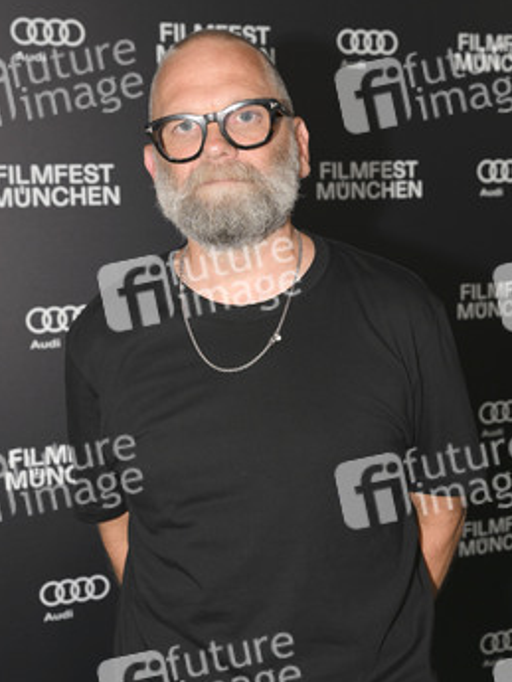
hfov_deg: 29.7
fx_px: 966
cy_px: 384
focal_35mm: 49
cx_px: 257
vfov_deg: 38.8
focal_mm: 44
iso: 1000
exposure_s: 1/200
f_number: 5.6
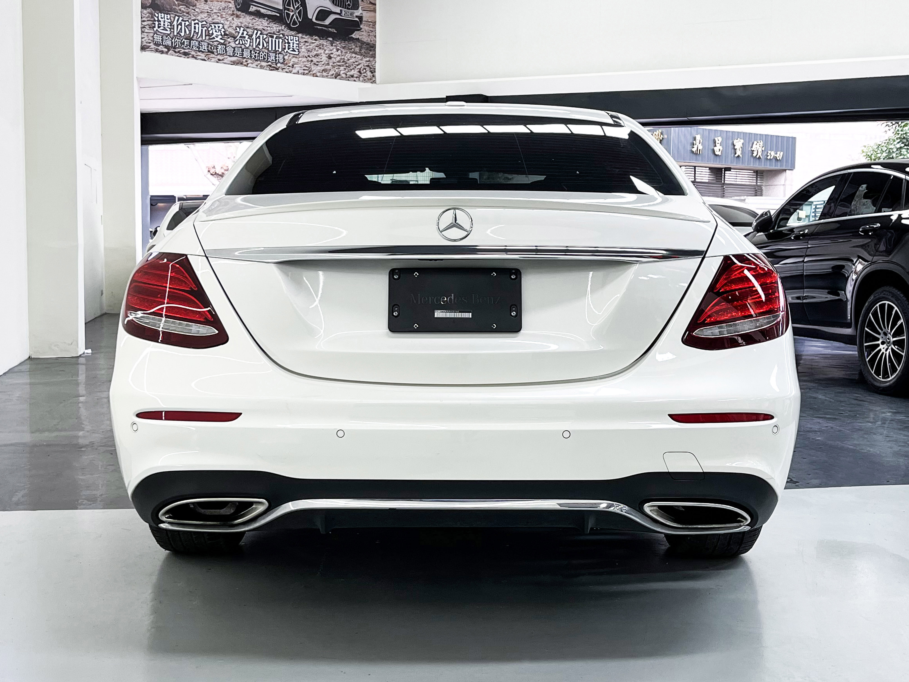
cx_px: 454
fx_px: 683
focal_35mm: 26
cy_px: 341
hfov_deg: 67.3
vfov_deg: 53.1
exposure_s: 1/120
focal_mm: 5.1
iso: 64
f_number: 1.6
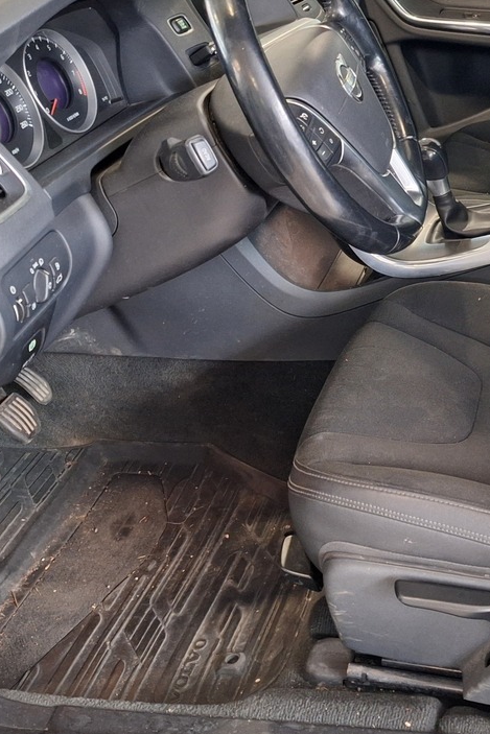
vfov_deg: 40.1
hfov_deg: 26.1
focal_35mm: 49
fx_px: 1000
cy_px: 278
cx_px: 489
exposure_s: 1/20
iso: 400
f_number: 1.8
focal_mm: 5.54
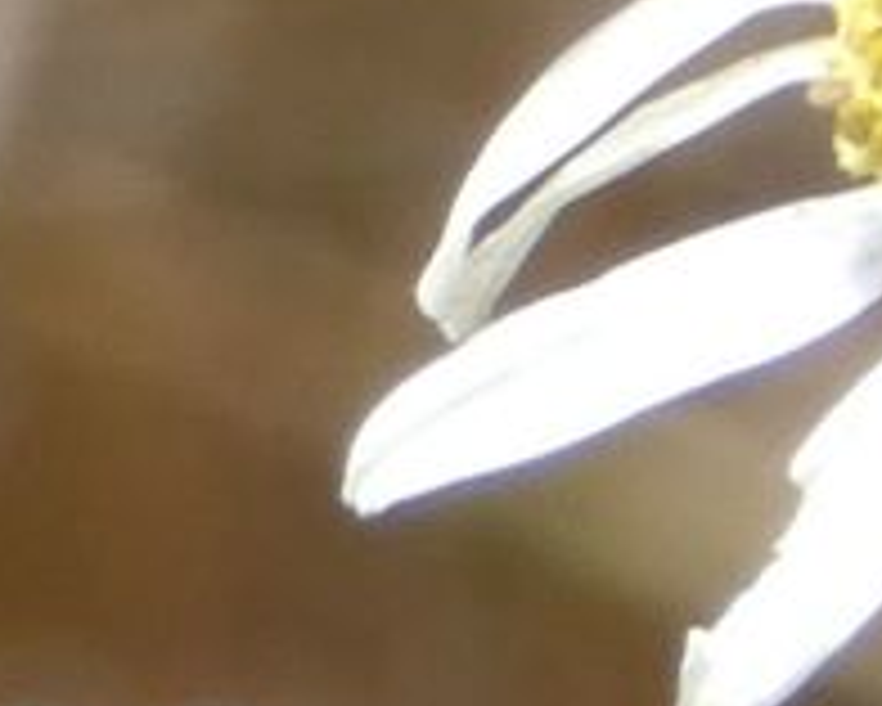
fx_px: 23427
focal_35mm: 897
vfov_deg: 1.7
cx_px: 1528
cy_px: -333
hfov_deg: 2.2
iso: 80
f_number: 5.5
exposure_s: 1/125
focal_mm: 37.8
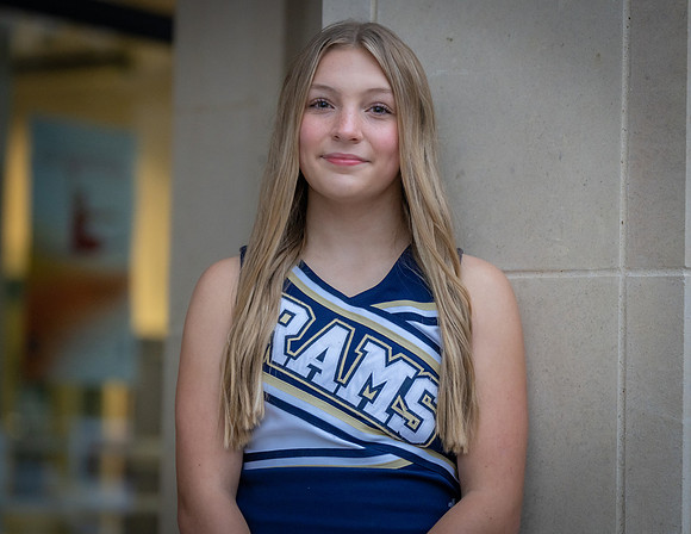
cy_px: 268
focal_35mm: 127
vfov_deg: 11.9
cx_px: 339
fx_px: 2570
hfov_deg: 15.3
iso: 2500
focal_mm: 109
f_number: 2.8
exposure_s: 1/250
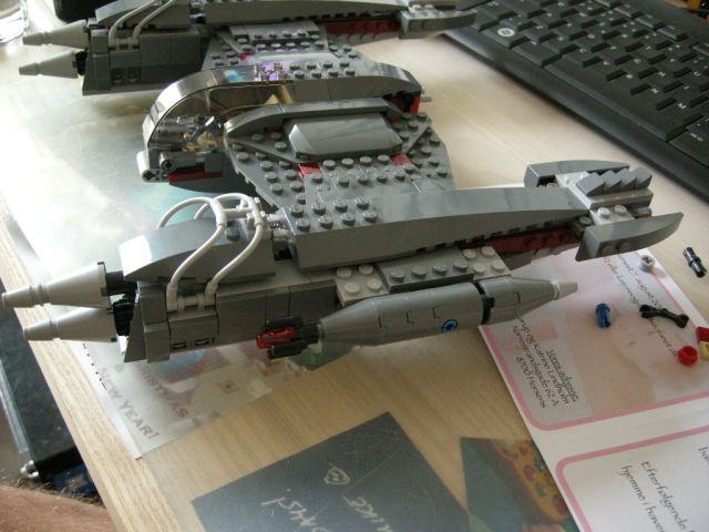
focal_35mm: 36
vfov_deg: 39.7
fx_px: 737
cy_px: 266
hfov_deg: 51.4
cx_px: 354
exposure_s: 1/61
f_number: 2.7
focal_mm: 7.5
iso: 366
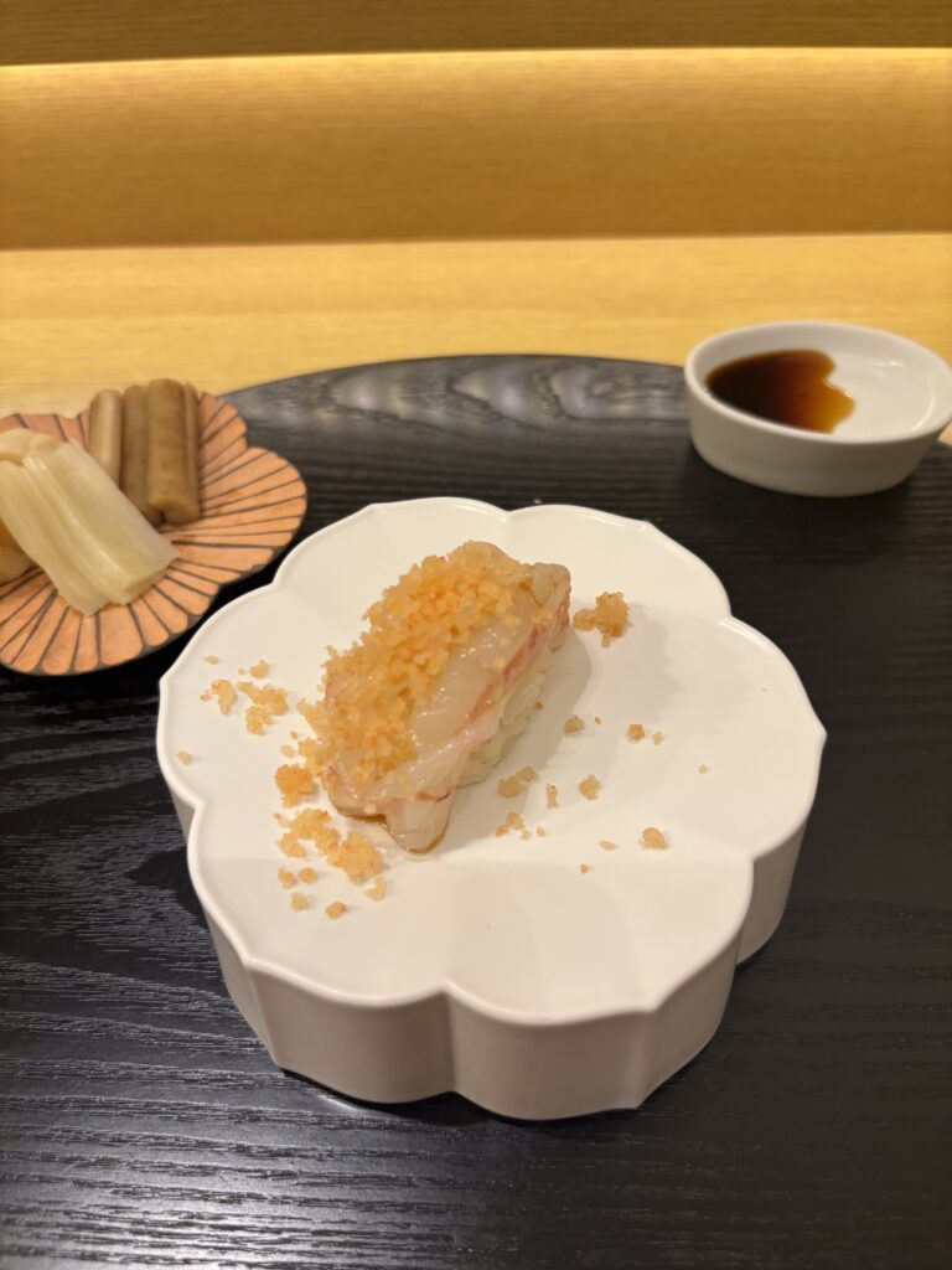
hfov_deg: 53.1
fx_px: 953
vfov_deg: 67.3
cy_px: 635
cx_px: 476
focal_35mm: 26
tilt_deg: -49.2
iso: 160
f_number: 1.6
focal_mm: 5.96
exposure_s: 1/56
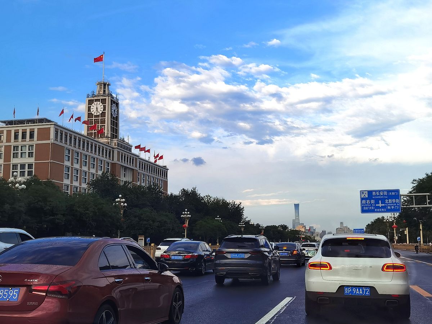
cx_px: 216
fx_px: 512
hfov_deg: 45.8
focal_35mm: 41
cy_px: 162
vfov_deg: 35.1
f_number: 1.9
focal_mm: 6.71
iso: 50
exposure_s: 1/1908
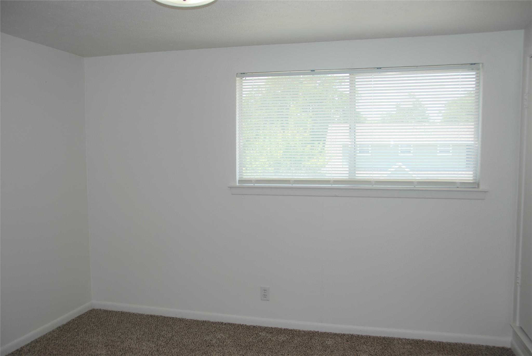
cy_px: 178
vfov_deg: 43.7
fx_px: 444
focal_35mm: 30
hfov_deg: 61.9
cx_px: 266
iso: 110
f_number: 3.8
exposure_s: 1/125
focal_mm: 20
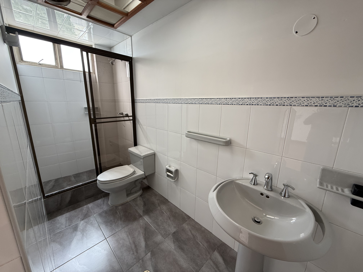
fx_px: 147
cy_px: 136
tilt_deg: -11.8
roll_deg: -0.9
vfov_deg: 85.7
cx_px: 182
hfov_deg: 102.1
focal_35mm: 14
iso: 125
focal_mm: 2.22
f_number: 2.2
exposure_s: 1/99
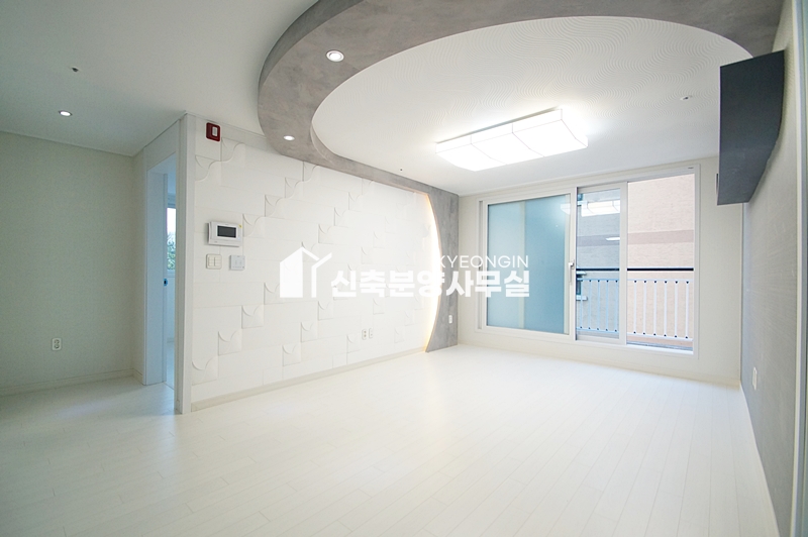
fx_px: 336
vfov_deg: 77.2
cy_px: 268
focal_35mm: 15
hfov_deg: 100.4
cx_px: 404
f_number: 4
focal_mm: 10
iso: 800
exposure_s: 1/200
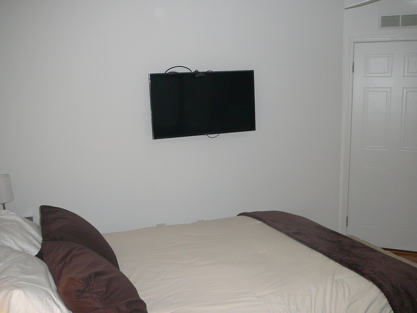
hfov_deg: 51.4
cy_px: 154
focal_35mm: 36
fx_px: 434
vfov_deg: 39.7
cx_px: 211
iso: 160
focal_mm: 5.2
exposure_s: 1/30
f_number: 2.8
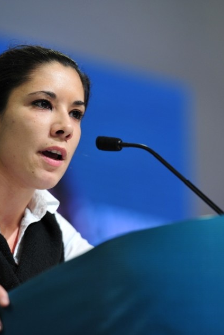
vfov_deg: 6.8
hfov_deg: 4.6
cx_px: 82
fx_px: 2815
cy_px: 168
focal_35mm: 302
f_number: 3.2
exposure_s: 1/125
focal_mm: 200
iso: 320
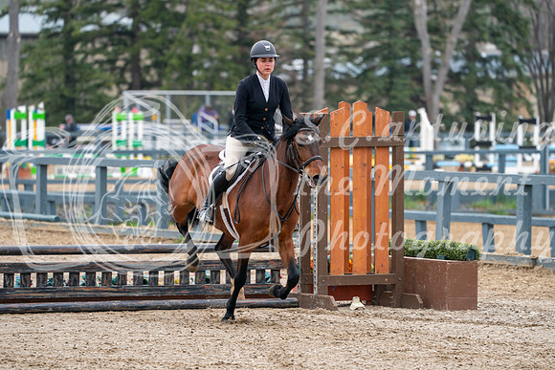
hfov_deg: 7.2
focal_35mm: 288
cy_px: 185
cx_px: 278
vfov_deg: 4.8
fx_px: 4441
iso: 250
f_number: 5.6
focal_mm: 288
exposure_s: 1/320
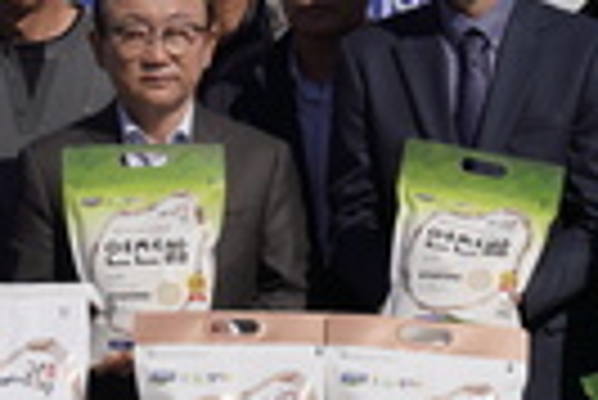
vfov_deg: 4.2
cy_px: -173
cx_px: 135
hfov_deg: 6.2
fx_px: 5488
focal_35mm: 330
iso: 100
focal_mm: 70
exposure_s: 1/1600
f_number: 5
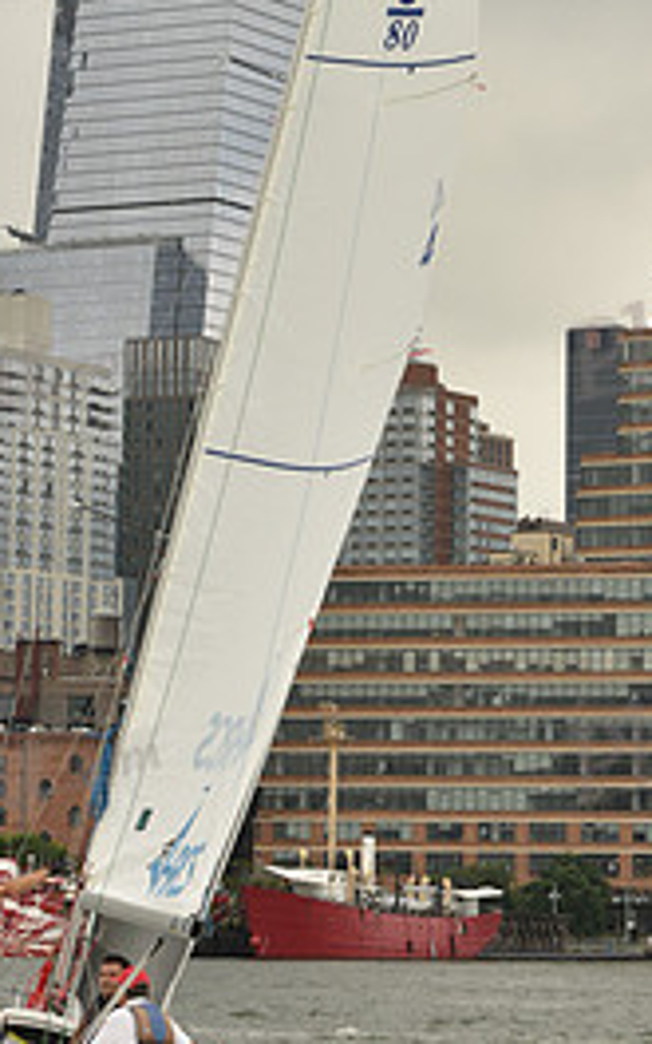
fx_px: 4464
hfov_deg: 8.4
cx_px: 366
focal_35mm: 157
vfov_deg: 13.2
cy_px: 150
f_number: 8
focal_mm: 70
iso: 320
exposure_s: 1/1250
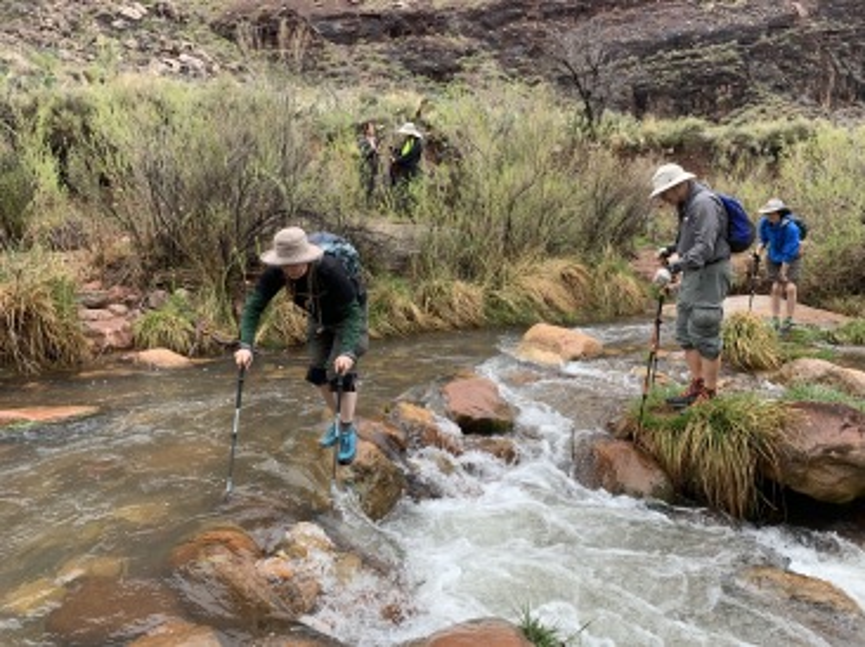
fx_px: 649
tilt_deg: -7.0
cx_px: 432
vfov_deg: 53.0
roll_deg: +0.1
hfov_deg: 67.3
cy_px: 324
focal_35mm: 26
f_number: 1.8
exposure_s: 1/184
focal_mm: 4.25
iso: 25
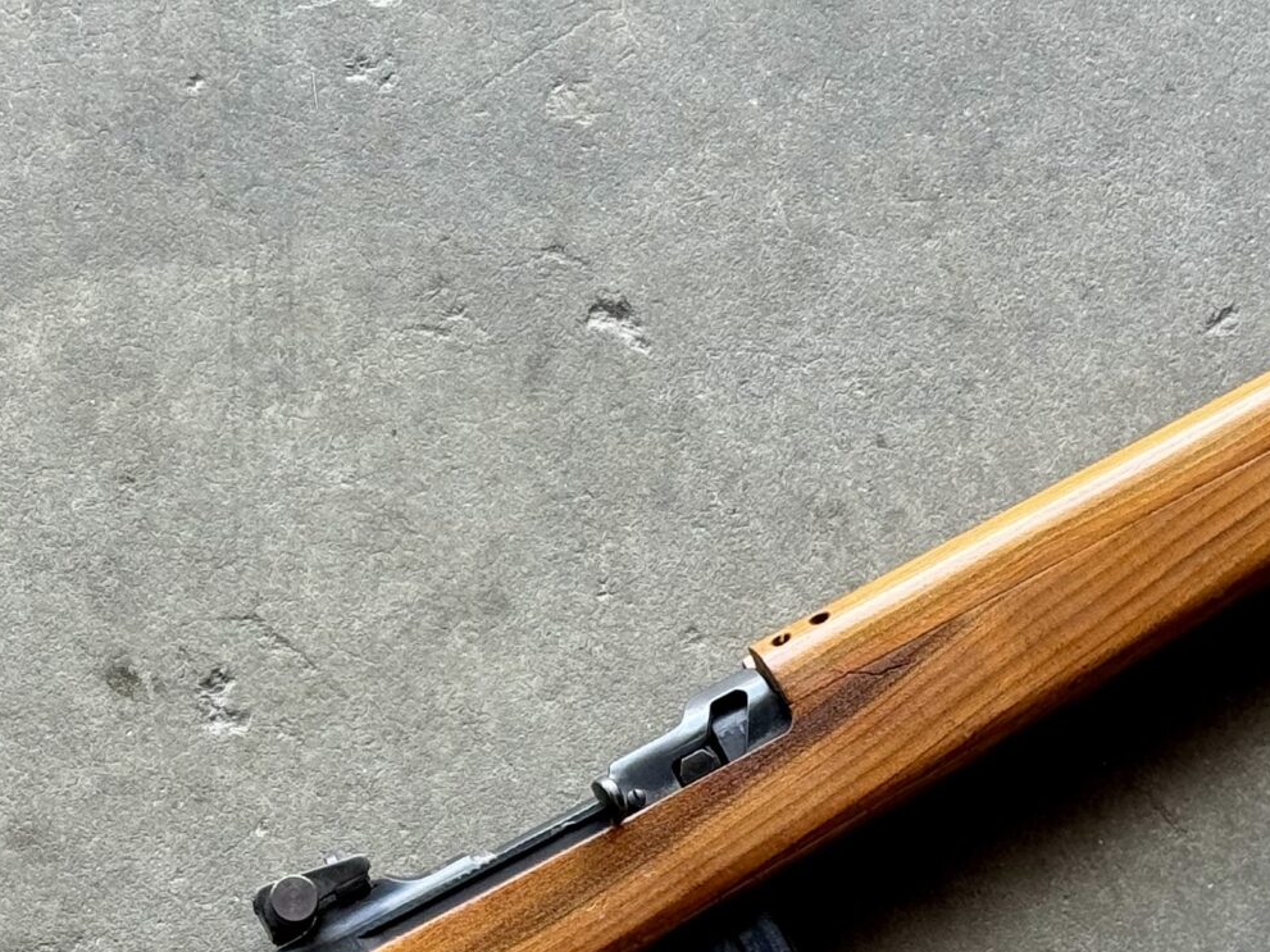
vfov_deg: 11.8
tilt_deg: -81.1
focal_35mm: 124
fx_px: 4549
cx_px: 710
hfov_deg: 15.9
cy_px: 940
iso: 50
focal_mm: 6.76
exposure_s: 1/162
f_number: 1.78
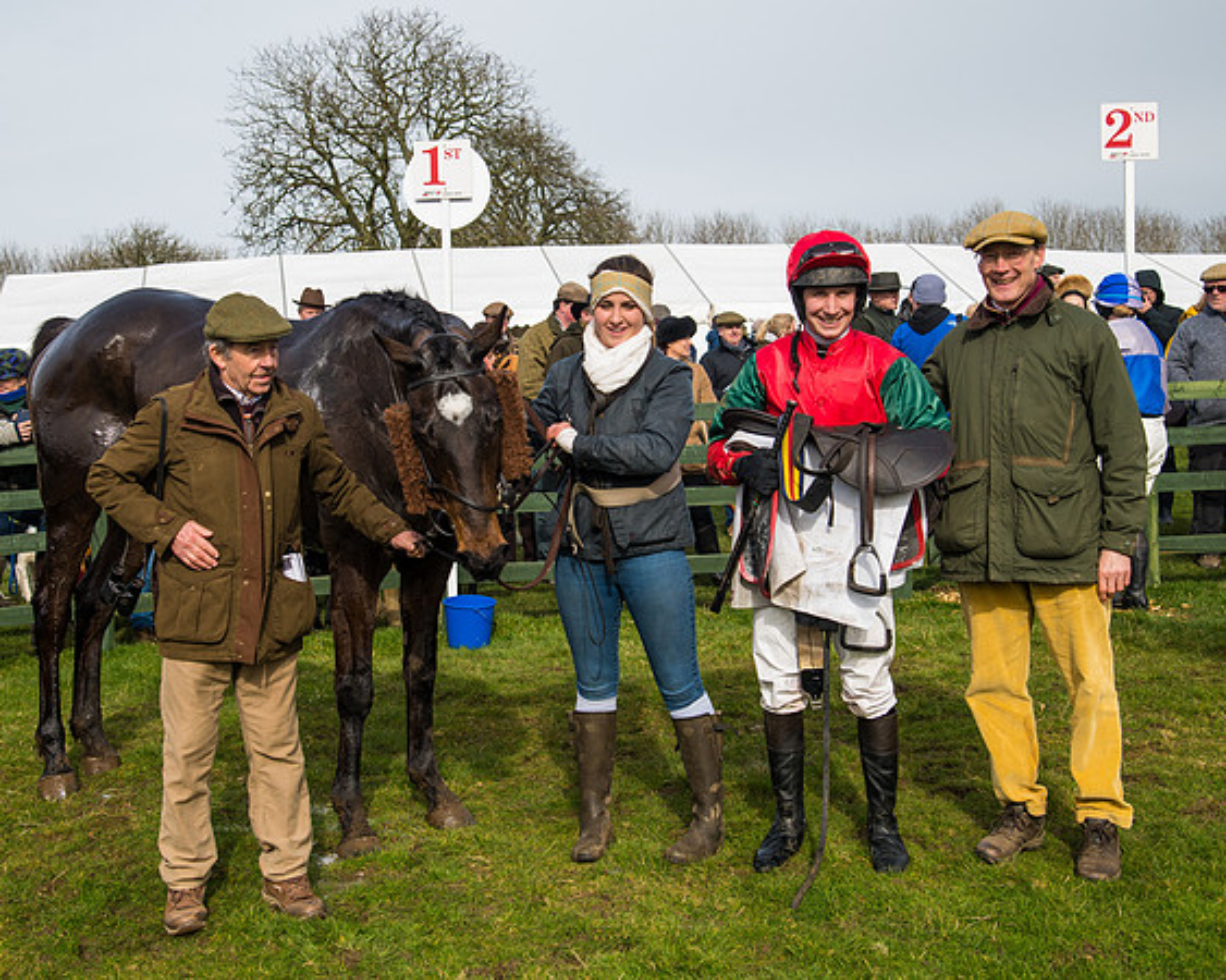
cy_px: 470
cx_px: 531
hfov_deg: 36.2
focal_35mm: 52
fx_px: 1873
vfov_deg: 29.3
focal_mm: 44
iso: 400
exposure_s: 1/640
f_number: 5
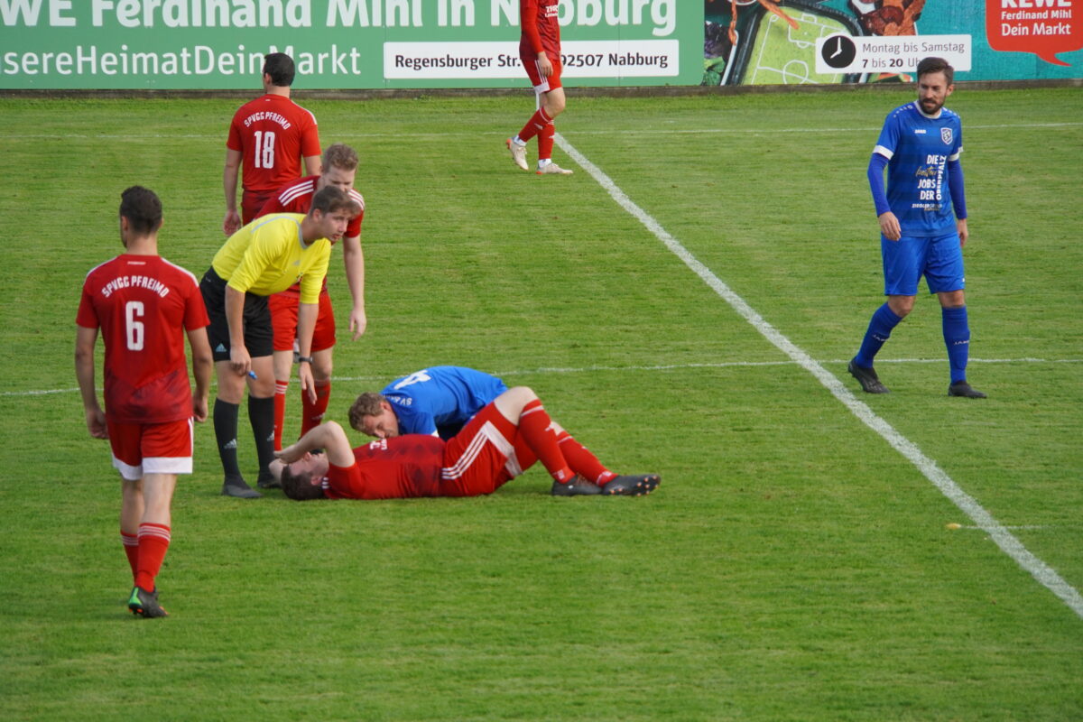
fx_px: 9024
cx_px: 542
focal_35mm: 300
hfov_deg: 6.9
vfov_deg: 4.6
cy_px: 361
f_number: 6.3
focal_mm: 200
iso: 800
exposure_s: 1/320
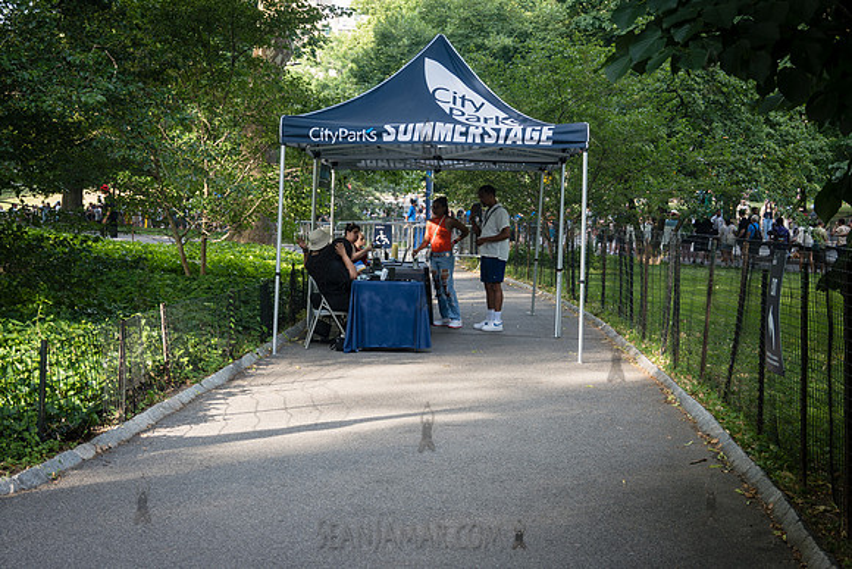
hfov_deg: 35.9
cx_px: 426
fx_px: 1314
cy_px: 284
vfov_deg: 24.4
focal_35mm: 56
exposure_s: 1/30
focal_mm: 37
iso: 100
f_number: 5.3
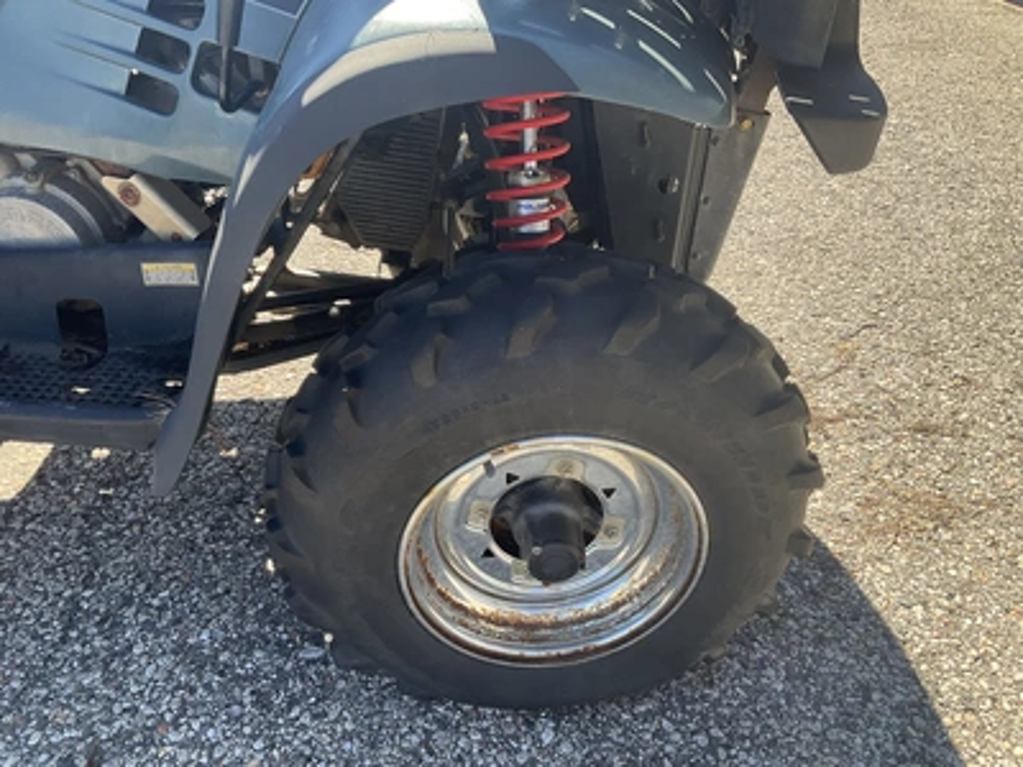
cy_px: 384
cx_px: 512
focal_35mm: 29
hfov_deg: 61.7
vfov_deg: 48.2
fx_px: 857
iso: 25
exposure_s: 1/305
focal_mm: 3
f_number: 1.8
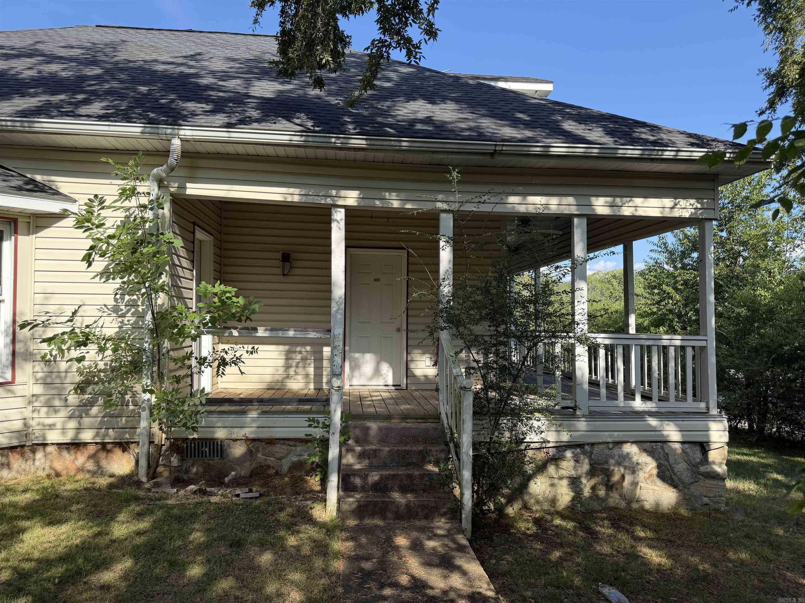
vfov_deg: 56.8
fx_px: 558
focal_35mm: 24
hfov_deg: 71.6
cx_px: 402
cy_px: 302
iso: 100
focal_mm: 6.76
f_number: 1.78
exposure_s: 1/2053
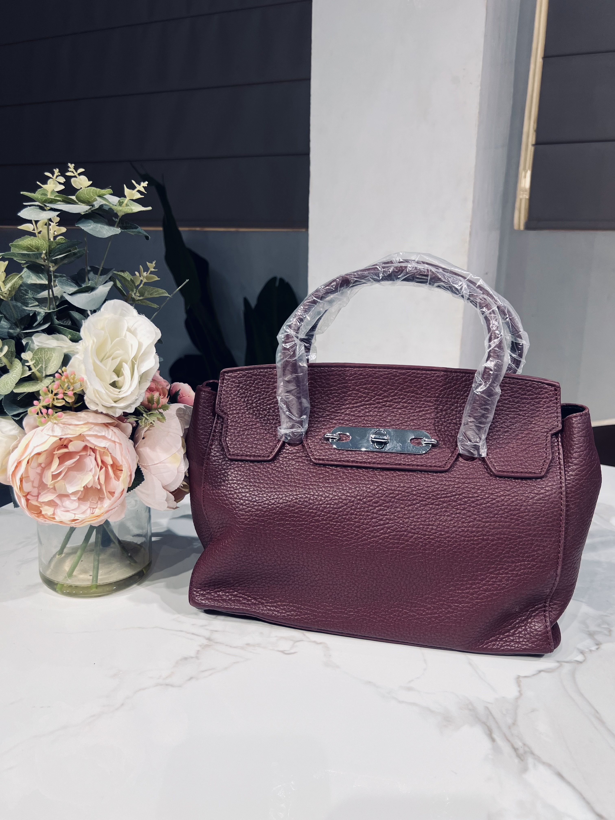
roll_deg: -1.8
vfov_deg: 67.3
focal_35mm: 26
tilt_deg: -12.2
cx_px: 308
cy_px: 410
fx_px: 616
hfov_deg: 53.1
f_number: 1.5
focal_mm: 5.7
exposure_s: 1/323
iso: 50
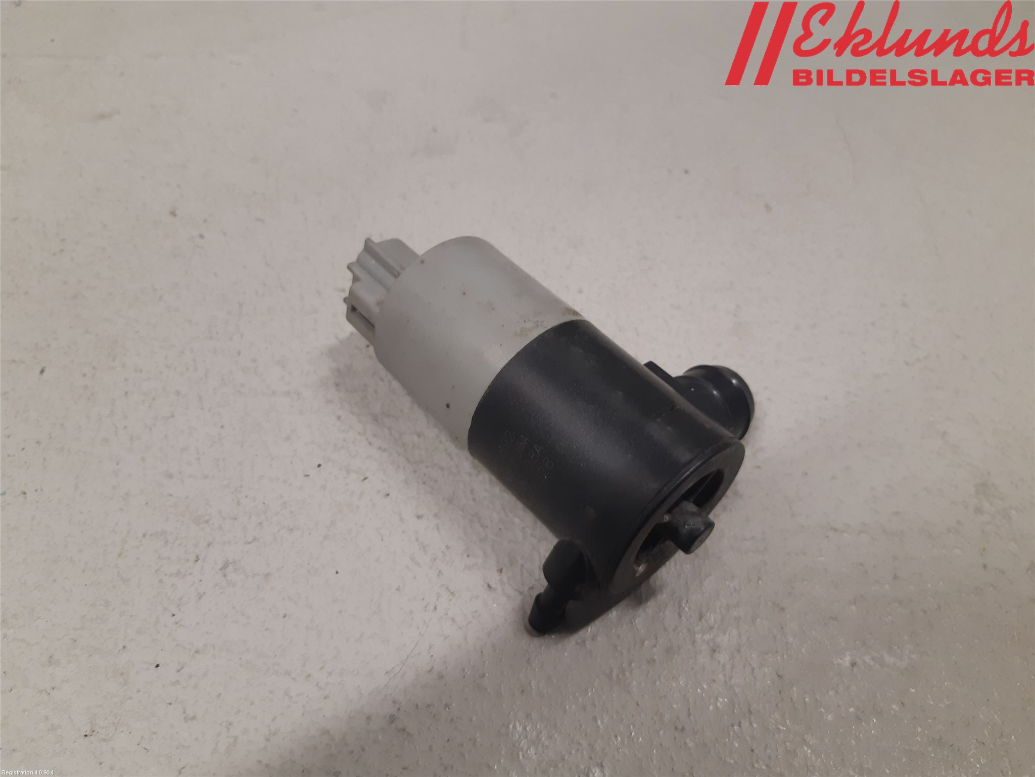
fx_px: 777
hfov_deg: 67.3
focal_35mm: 26
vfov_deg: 53.1
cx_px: 518
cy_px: 388
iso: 125
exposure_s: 1/50
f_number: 1.7
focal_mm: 3.93
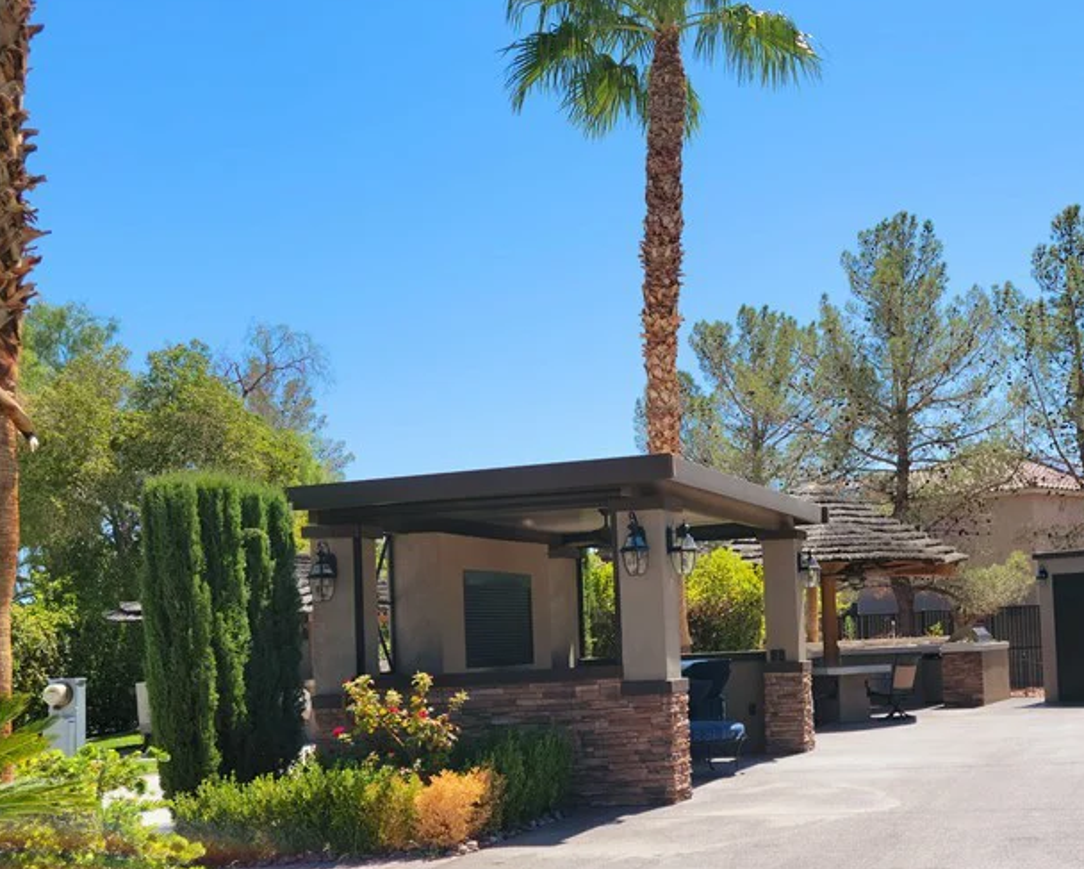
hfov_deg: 38.7
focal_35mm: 46
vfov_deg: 32.5
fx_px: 1476
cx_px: 879
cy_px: 587
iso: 25
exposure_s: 1/714
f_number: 2
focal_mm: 5.9
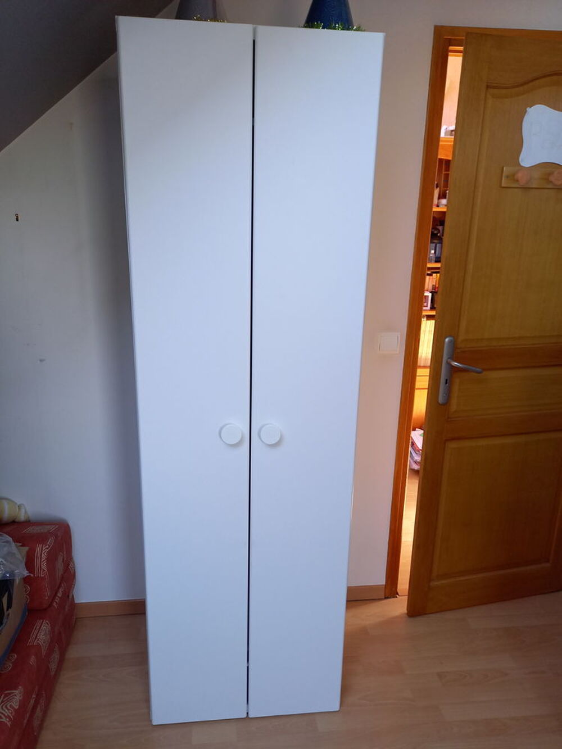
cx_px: 281
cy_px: 374
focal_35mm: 25
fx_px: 541
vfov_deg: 69.4
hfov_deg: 54.9
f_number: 2
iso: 160
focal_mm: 4.6
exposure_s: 1/50
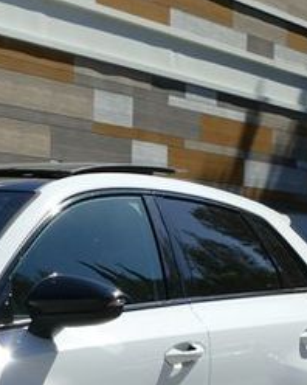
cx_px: -225
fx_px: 1421
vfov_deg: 15.1
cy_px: 383
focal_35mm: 125
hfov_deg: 11.5
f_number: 3.5
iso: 125
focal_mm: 12.12
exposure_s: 1/1600
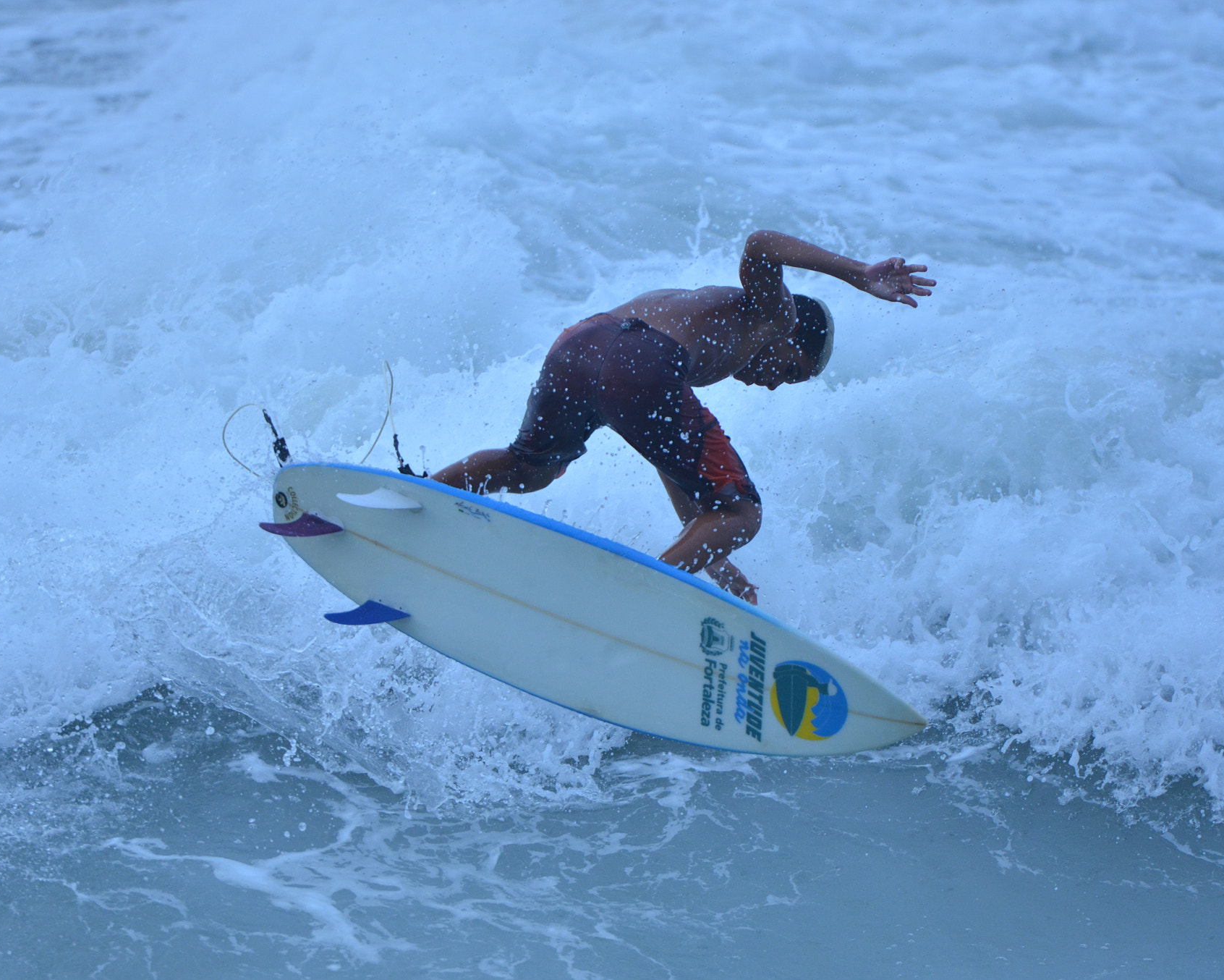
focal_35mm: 340
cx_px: 628
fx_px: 12318
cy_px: 490
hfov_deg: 5.7
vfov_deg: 4.6
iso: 900
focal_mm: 200
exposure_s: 1/8000
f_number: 2.8
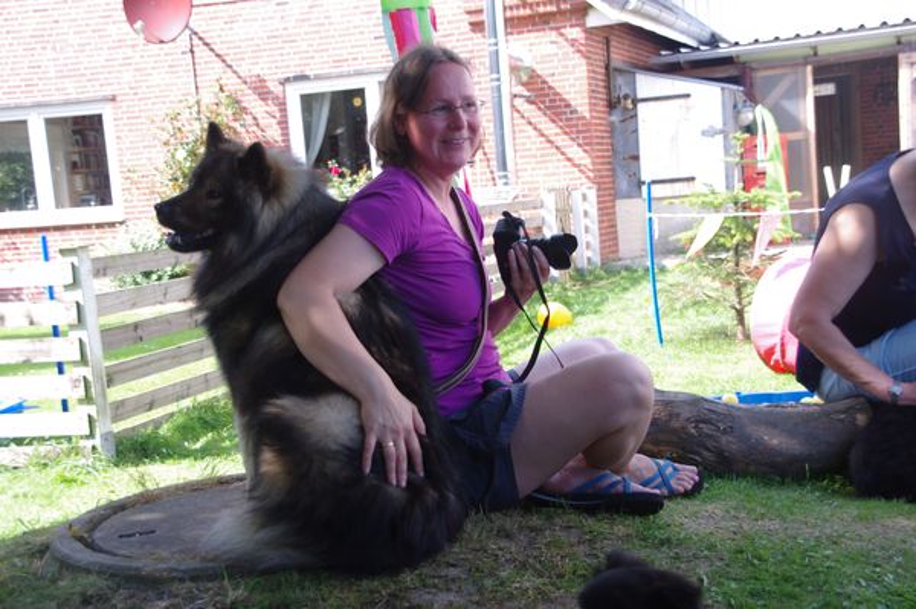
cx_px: 458
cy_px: 304
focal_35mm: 51
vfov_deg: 26.4
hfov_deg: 38.9
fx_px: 1297
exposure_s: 1/60
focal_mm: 34
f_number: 4.5
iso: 100
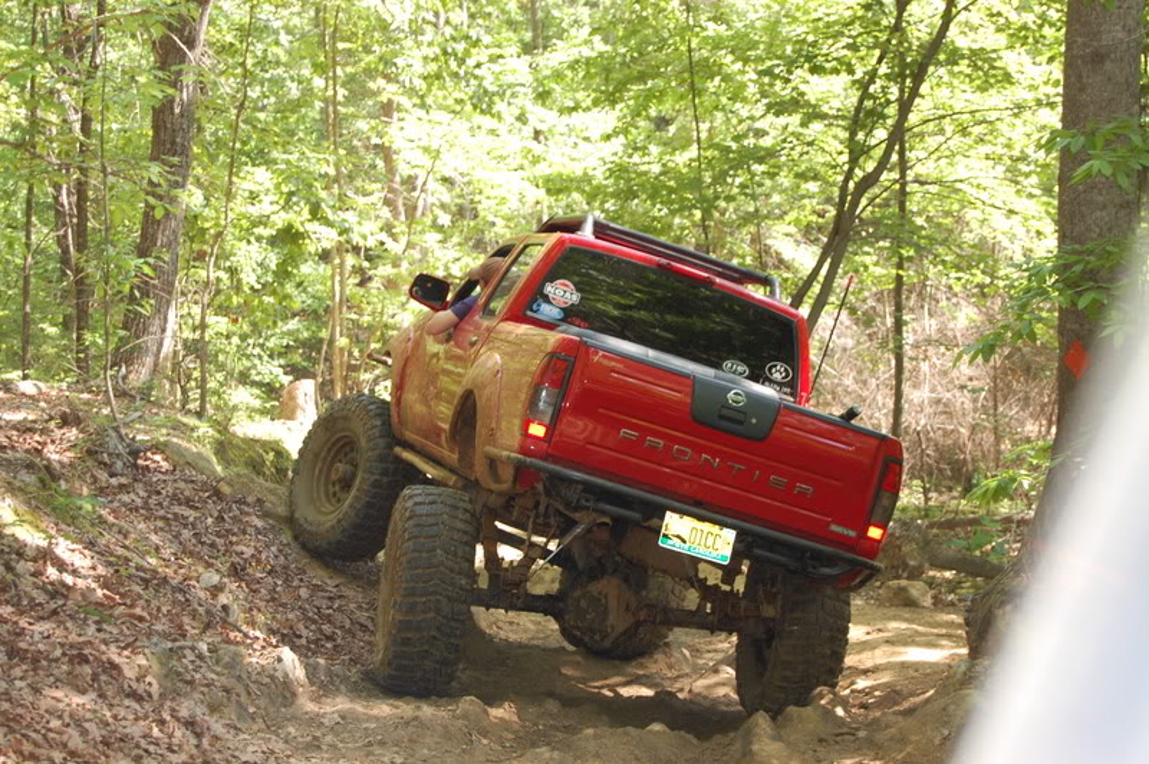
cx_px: 574
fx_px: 2631
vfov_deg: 16.5
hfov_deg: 24.6
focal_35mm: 82
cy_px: 382
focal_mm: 55
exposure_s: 1/80
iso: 400
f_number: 5.6
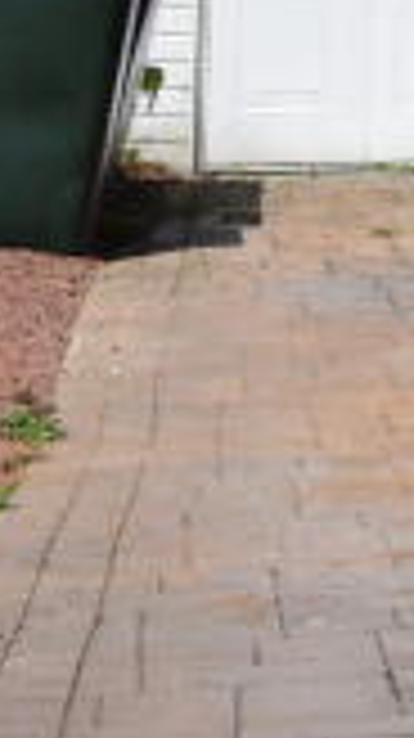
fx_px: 4615
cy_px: -605
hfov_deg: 4.4
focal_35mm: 236
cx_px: 2120
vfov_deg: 8.8
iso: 200
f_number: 10
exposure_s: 1/400
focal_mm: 24
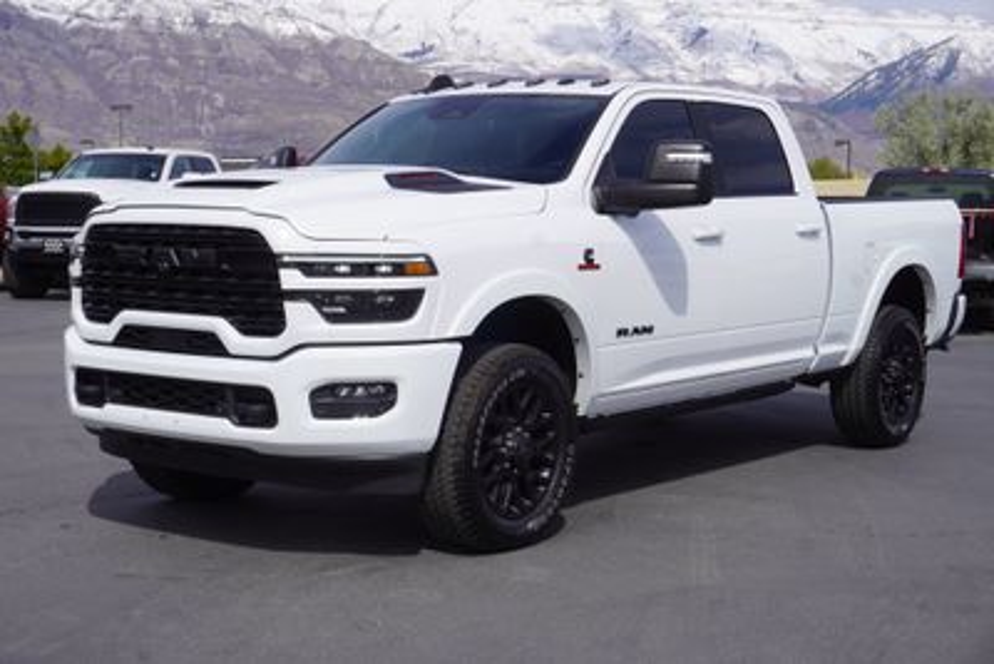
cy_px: 332
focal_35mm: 56
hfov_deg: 35.9
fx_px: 1533
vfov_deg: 24.4
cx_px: 497
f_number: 11
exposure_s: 1/250
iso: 100
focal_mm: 37
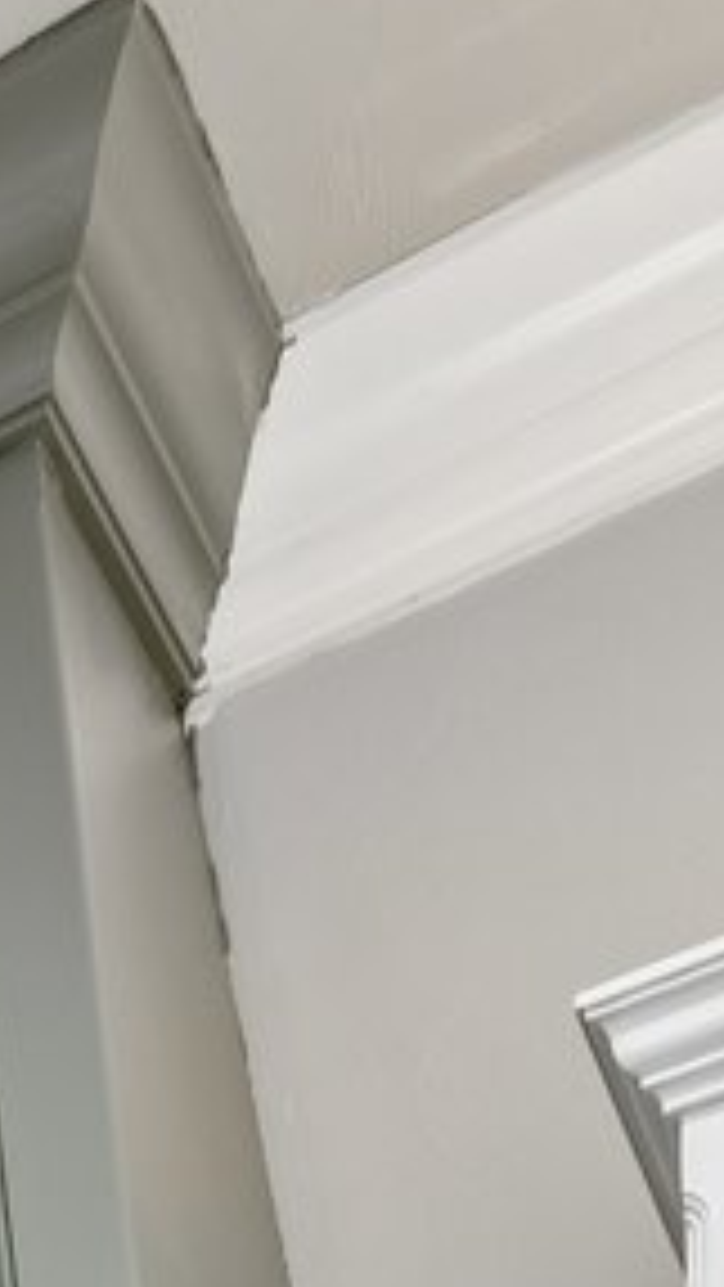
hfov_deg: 12.4
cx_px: -553
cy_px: 3321
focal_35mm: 90
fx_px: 3070
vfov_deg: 13.7
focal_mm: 16
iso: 200
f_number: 8
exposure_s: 1/6
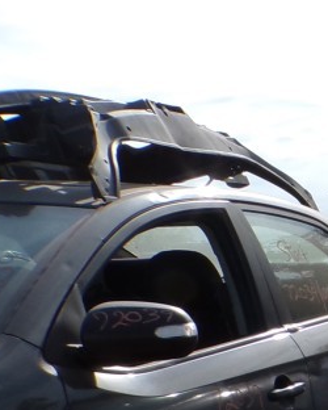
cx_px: 804
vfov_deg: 18.3
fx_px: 1164
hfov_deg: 12.4
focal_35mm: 96
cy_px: 565
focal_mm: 4.3
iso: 100
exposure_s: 1/450
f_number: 5.8
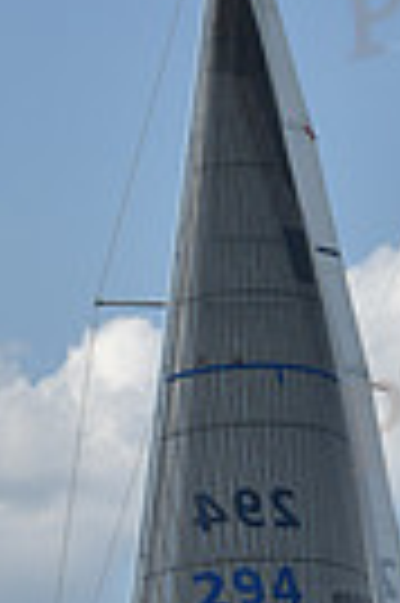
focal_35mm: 347
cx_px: 110
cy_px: 657
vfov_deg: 5.9
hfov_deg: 4.0
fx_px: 5798
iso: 250
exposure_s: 1/1250
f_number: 8
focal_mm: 80
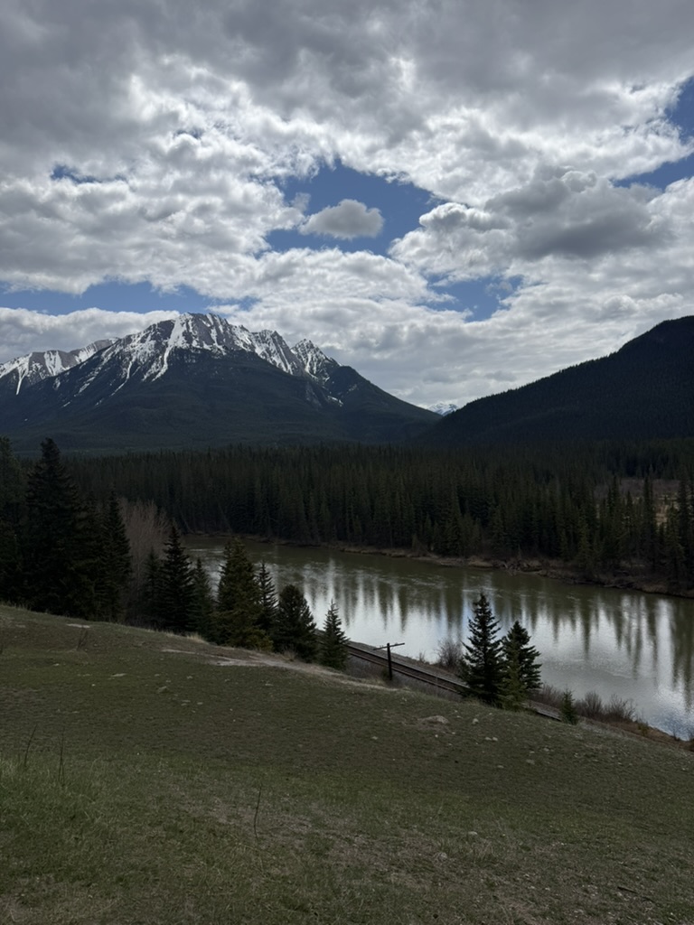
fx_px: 642
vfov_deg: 71.6
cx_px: 347
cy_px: 462
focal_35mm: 24
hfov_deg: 56.8
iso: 80
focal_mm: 6.76
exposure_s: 1/14286
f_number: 1.78
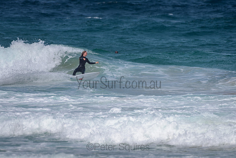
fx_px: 4022
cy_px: 70
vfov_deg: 2.2
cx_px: 99
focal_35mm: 613
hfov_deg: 3.4
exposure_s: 1/2000
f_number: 5.6
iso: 72
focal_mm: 500
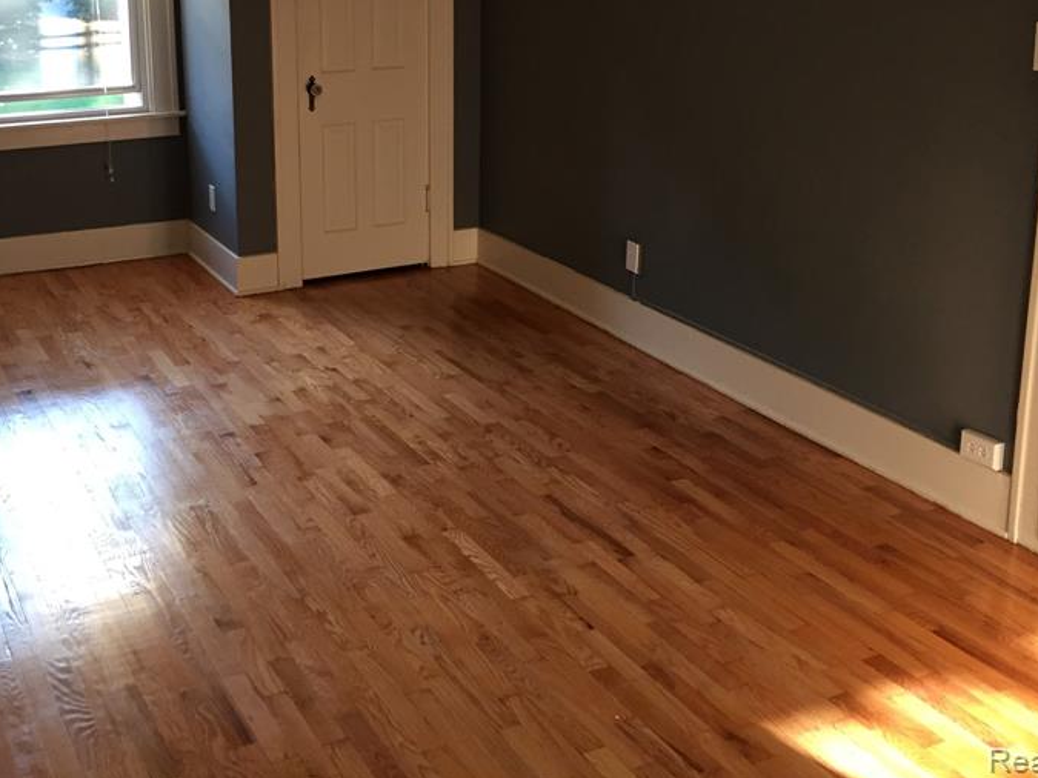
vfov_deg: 32.2
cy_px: 194
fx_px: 1319
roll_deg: +0.6
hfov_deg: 42.4
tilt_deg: -12.0
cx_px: 355
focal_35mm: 44
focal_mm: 4.15
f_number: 2.2
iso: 50
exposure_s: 1/30
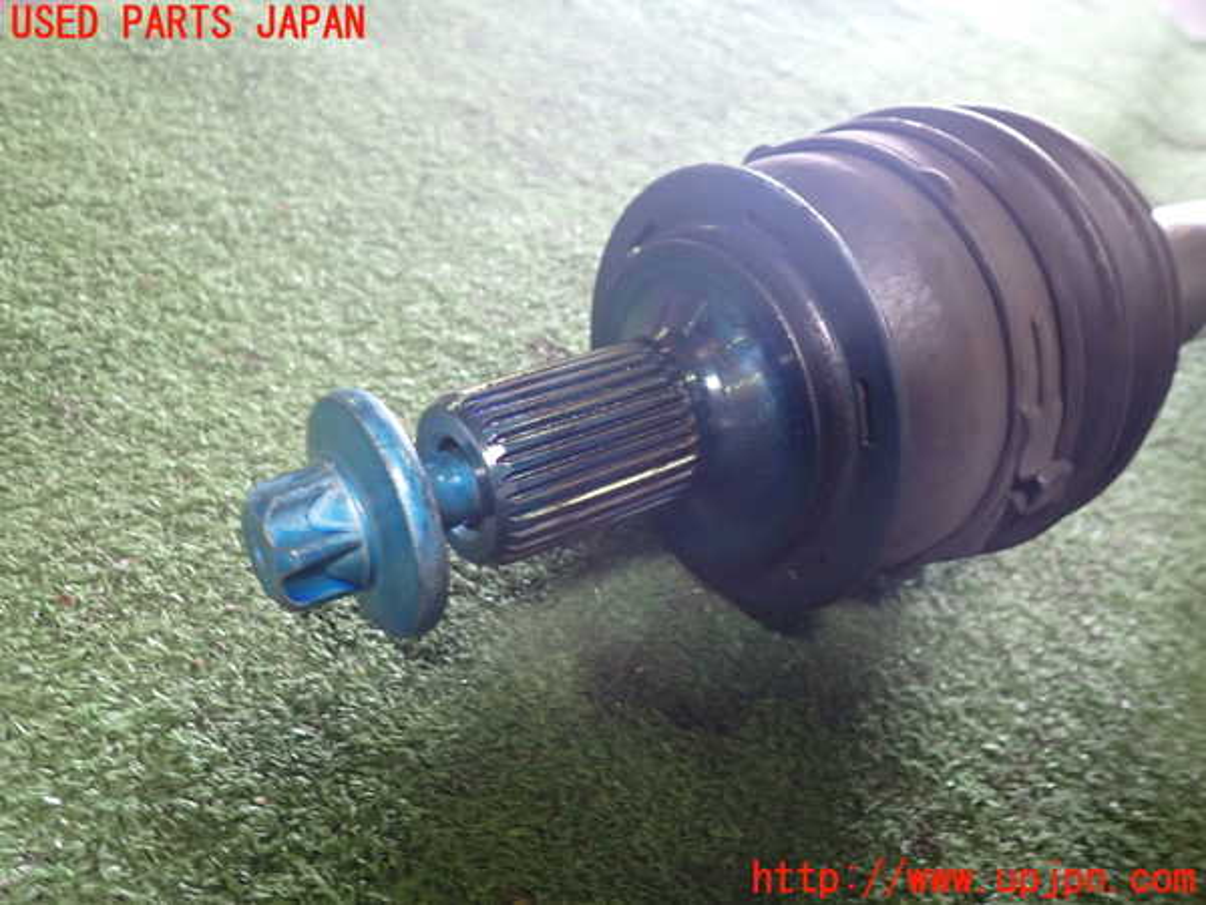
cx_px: 603
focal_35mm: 30
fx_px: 1045
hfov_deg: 60.0
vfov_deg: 46.8
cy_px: 452
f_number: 2.3
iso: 250
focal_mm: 5.4
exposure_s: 1/30
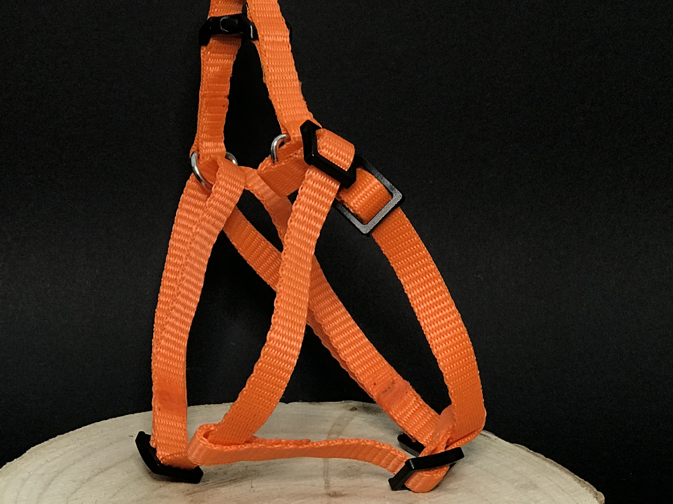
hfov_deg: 20.2
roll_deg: -3.6
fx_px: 1886
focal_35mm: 97
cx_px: 338
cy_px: 334
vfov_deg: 15.2
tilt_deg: -13.9
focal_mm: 6.6
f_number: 2.8
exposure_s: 1/50
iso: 200
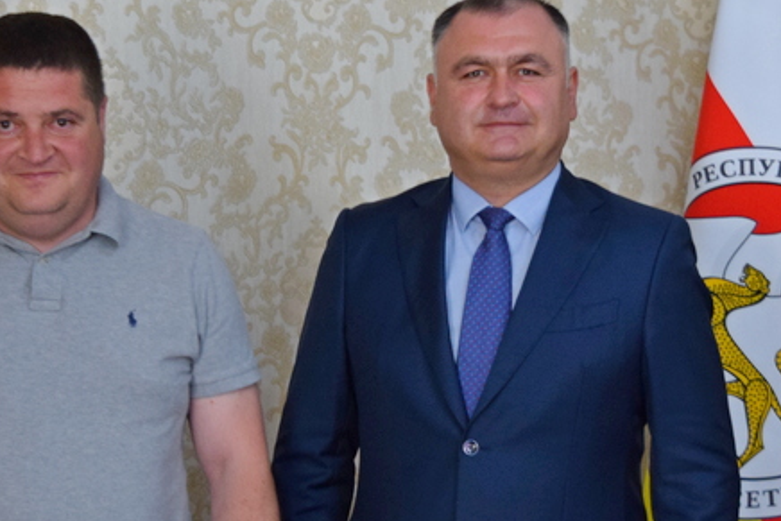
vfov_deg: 15.5
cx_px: 301
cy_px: 334
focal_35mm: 88
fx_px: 1910
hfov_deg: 23.1
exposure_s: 1/60
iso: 900
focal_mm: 32
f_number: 4.5
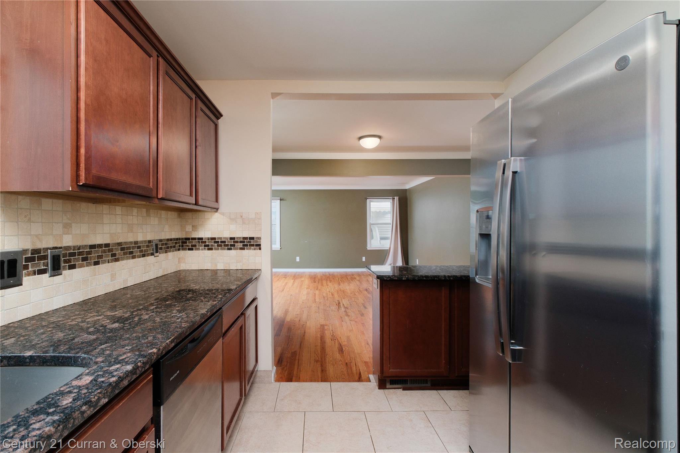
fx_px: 302
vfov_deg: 73.7
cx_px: 340
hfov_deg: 96.7
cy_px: 226
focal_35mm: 16
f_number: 6.4
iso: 800
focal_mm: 10.6
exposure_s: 1/250
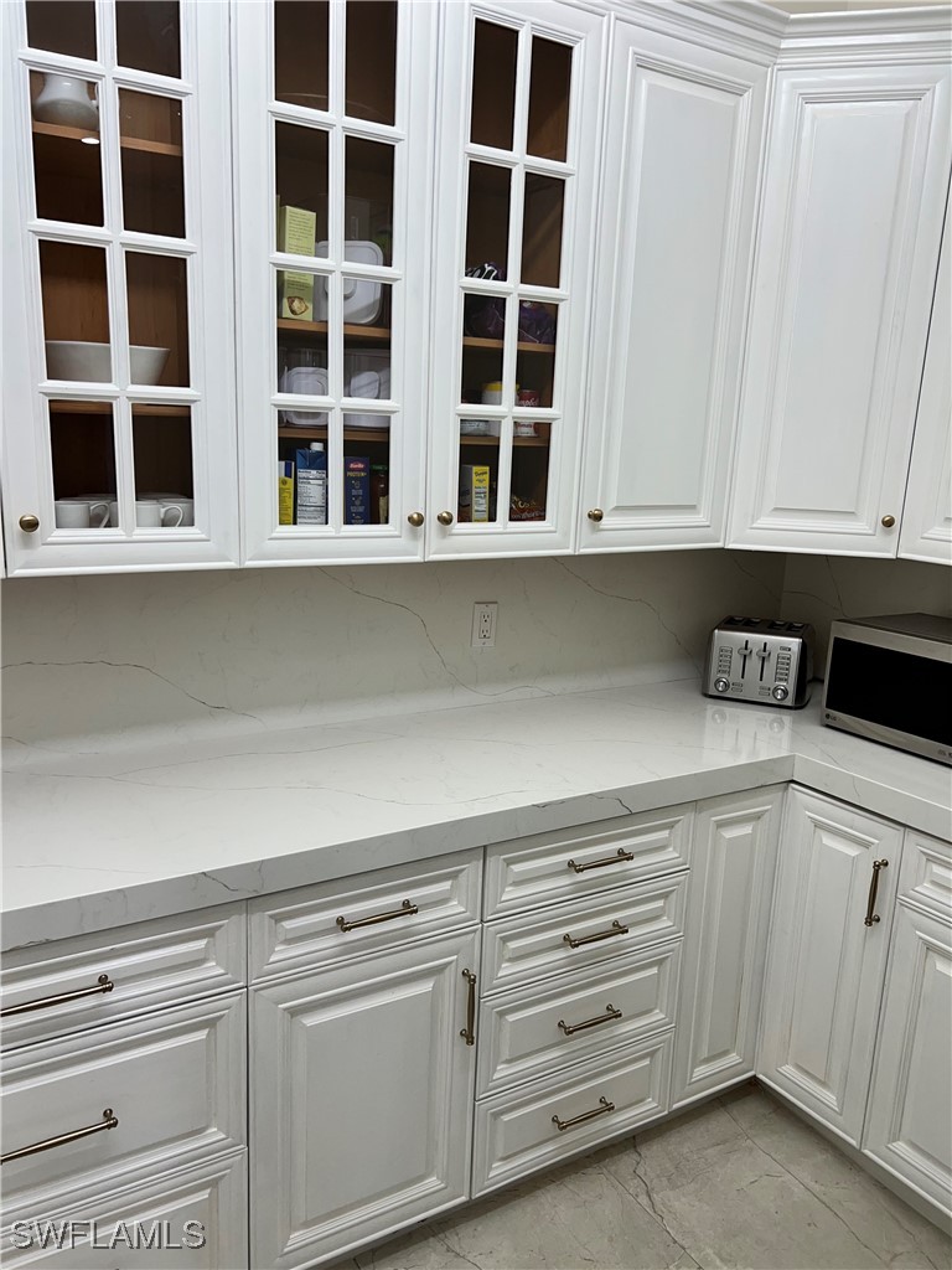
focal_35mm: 26
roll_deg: -2.7
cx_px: 476
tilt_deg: -13.2
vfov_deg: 67.3
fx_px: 953
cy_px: 635
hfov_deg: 53.1
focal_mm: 5.7
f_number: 1.5
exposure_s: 1/120
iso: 50
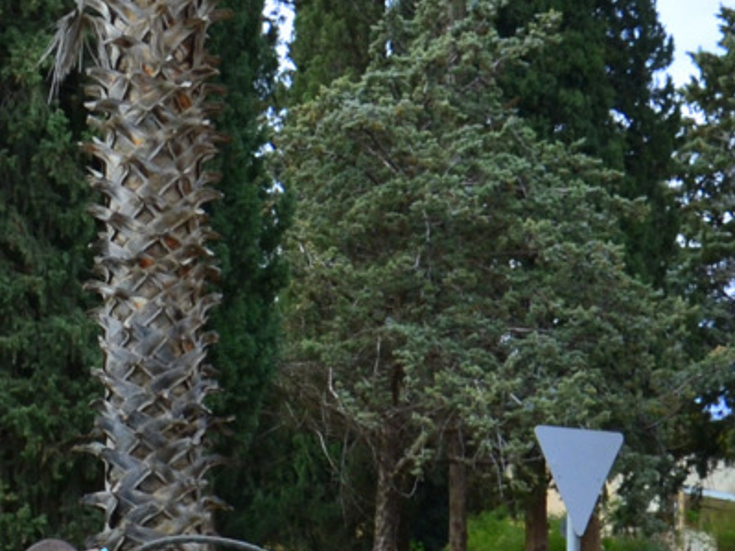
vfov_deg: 13.2
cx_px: 59
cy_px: 682
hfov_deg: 17.8
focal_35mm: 108
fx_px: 2302
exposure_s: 1/160
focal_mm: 25
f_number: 9
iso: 400
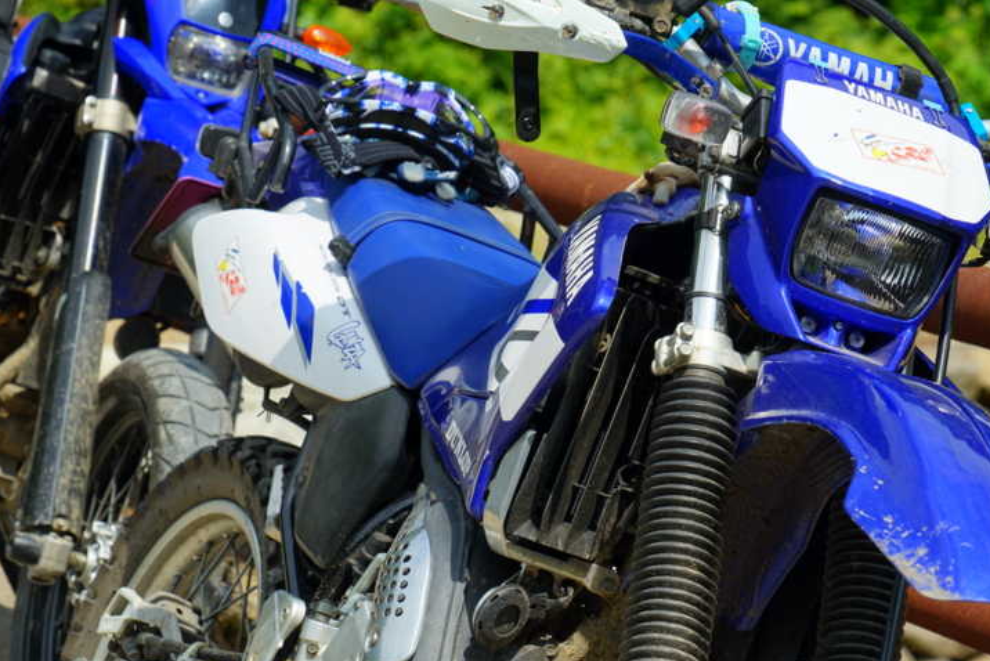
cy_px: 303
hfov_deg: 11.9
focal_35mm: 172
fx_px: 4732
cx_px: 519
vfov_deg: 8.0
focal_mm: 154
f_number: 11
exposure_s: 1/250
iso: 100
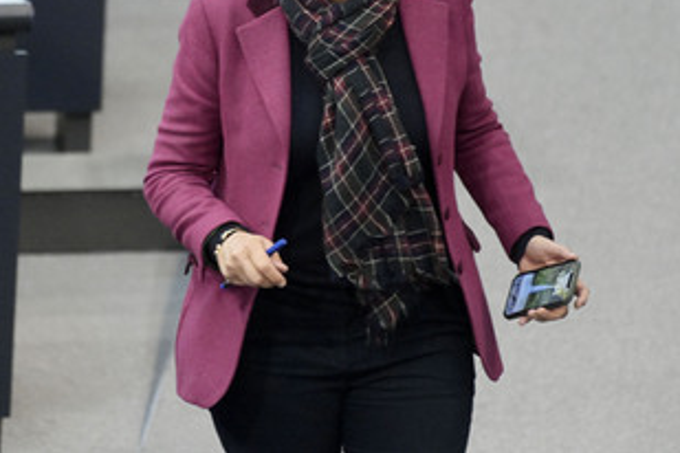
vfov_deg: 1.9
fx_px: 13769
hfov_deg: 2.8
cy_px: 125
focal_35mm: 729
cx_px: 232
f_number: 5.6
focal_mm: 500
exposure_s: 1/400
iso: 12800
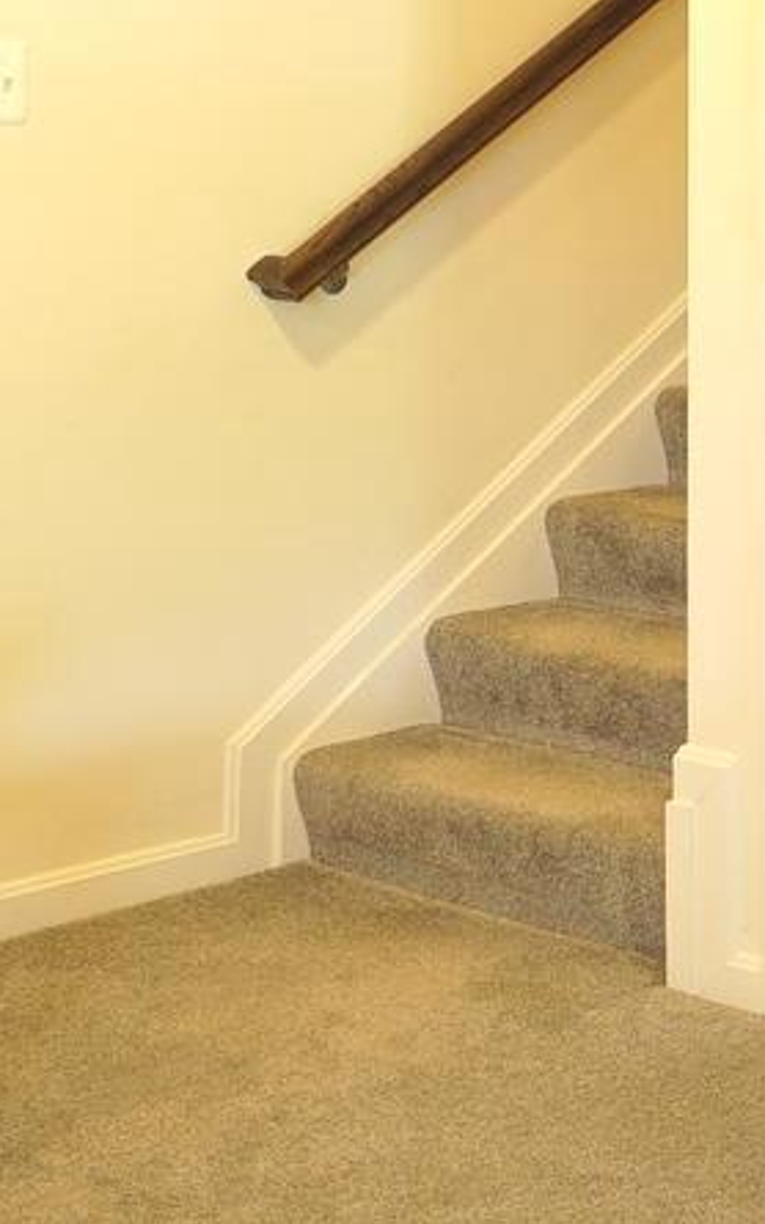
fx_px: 2503
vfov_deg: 26.6
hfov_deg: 14.2
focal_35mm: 75
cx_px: 1585
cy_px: 139
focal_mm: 16
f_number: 8
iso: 320
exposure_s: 1/2
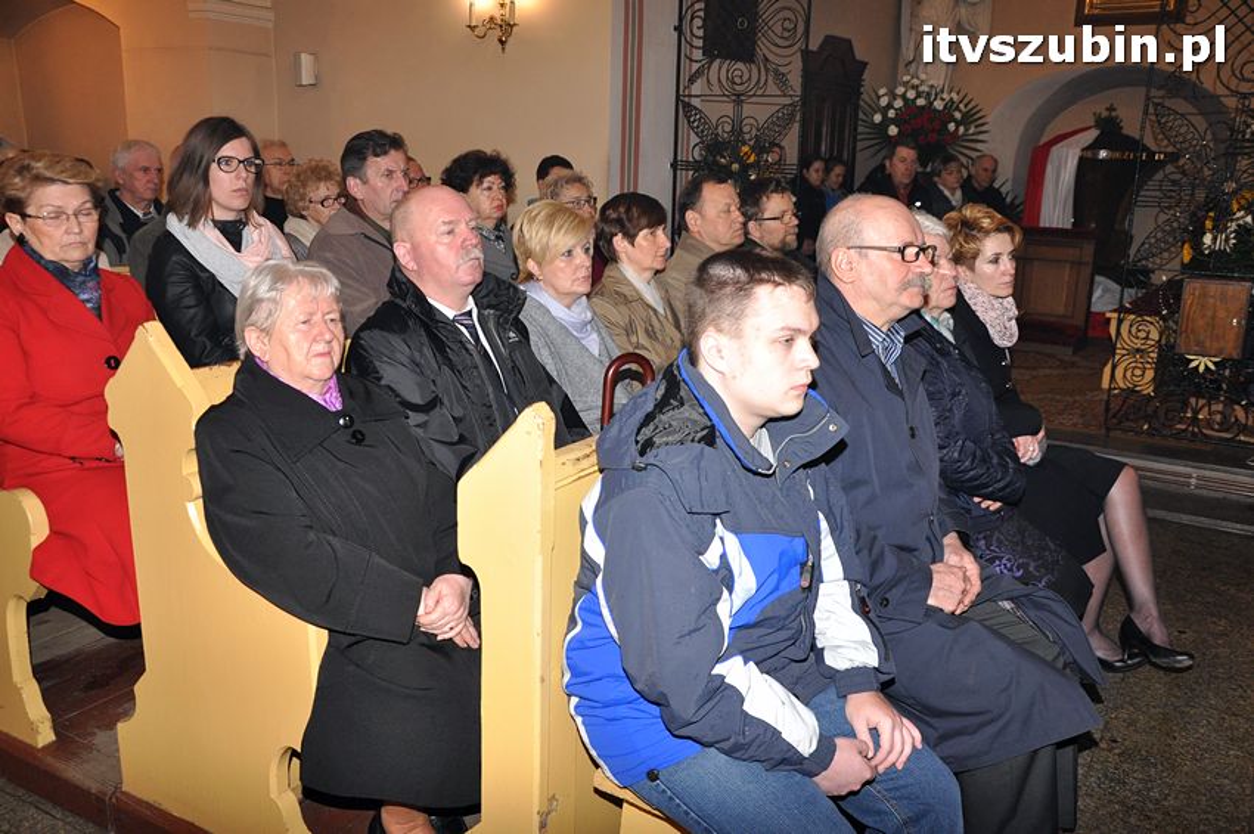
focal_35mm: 32
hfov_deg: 59.5
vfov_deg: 41.6
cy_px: 417
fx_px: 1096
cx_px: 627
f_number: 5.6
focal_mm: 21
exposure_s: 1/60
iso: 800
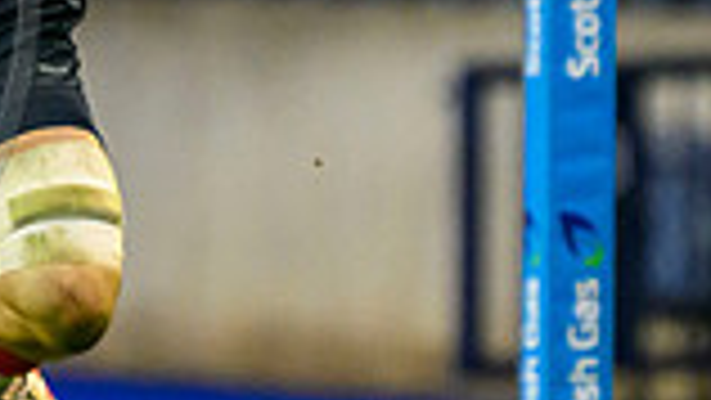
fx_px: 53221
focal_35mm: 2822
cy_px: -65
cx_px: -45
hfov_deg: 0.8
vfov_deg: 0.4
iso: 10000
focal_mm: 560
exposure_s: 1/1000
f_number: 4
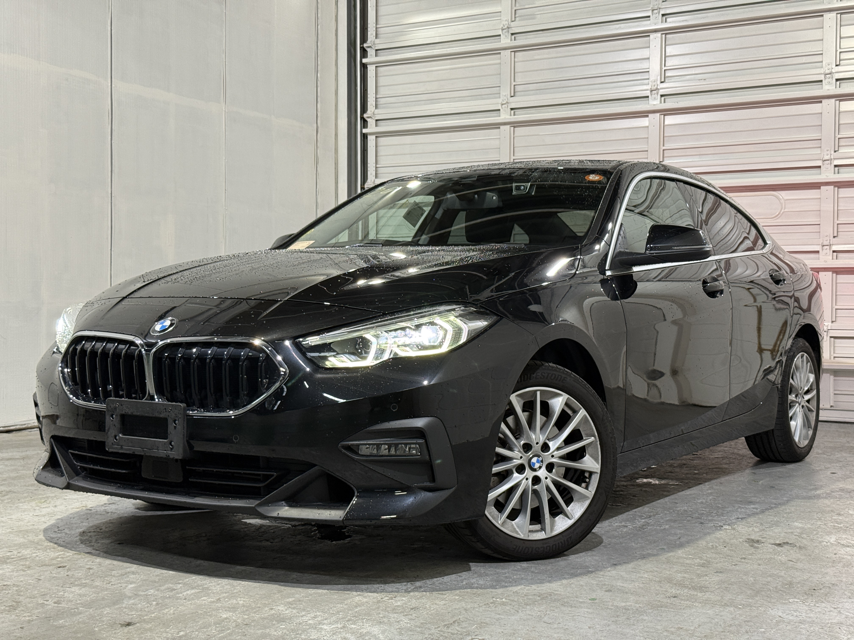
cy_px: 320
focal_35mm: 48
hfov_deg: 39.7
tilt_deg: -1.1
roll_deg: -0.1
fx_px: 1184
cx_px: 427
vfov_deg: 30.3
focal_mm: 6.76
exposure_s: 1/60
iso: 160
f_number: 1.78
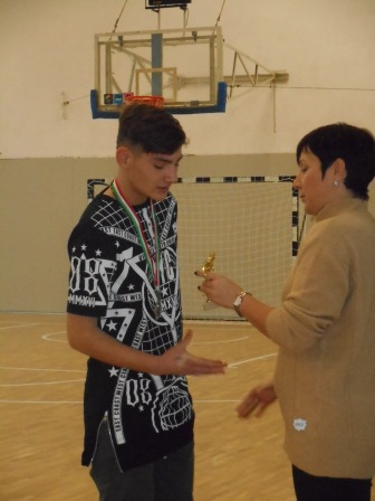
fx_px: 1473
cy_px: 250
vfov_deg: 19.3
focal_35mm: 102
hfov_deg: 14.5
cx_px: 188
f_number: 5.8
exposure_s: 1/60
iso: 1250
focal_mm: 18.2
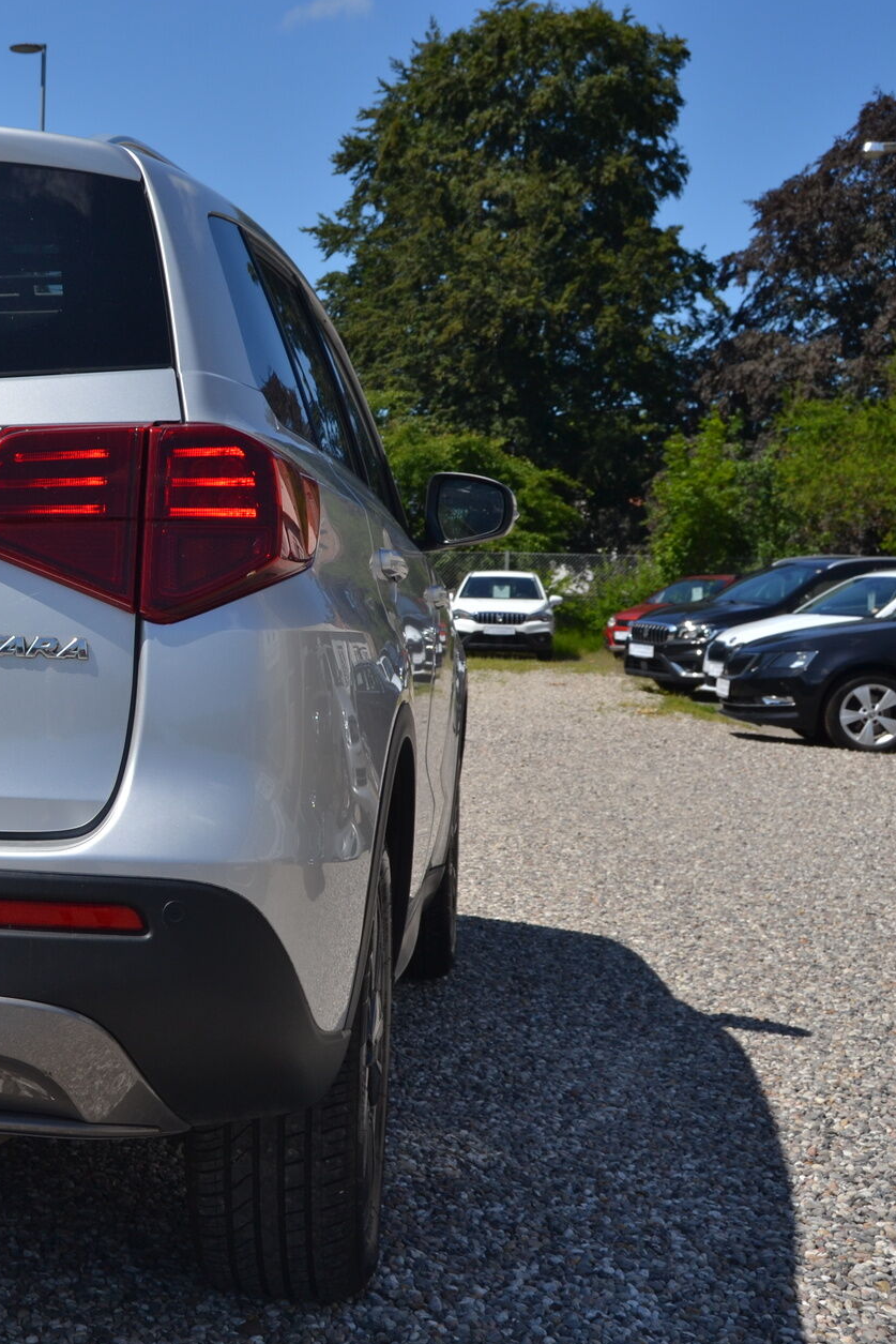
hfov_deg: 23.7
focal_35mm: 53
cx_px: -130
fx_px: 1969
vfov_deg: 37.7
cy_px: 682
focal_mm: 23
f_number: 10
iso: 100
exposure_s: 1/400
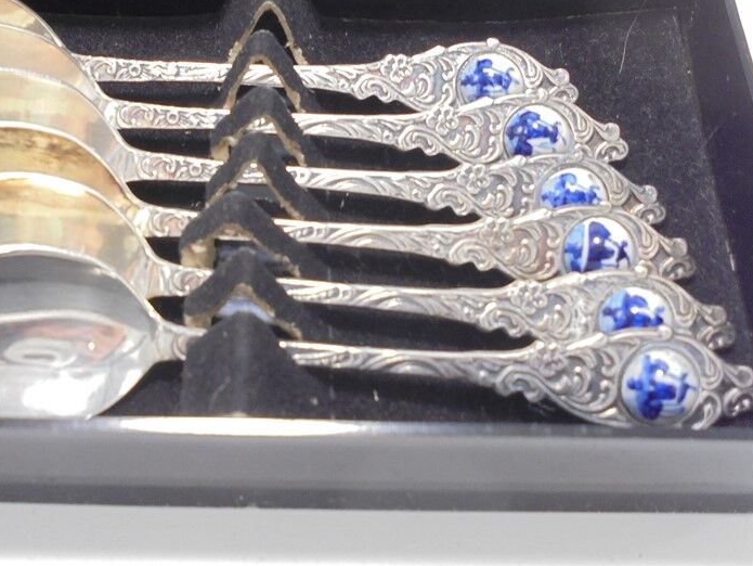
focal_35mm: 44
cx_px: 269
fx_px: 958
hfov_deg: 42.5
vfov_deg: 32.8
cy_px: 221
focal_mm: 6.1
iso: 250
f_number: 4
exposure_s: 1/30
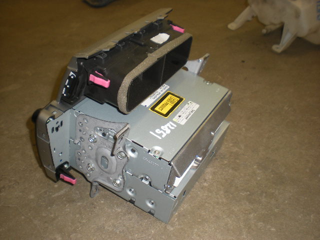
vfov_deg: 37.7
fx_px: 351
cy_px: 120
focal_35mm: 38
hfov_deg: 49.0
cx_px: 160
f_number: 3.1
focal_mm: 6.3
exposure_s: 1/30
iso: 65
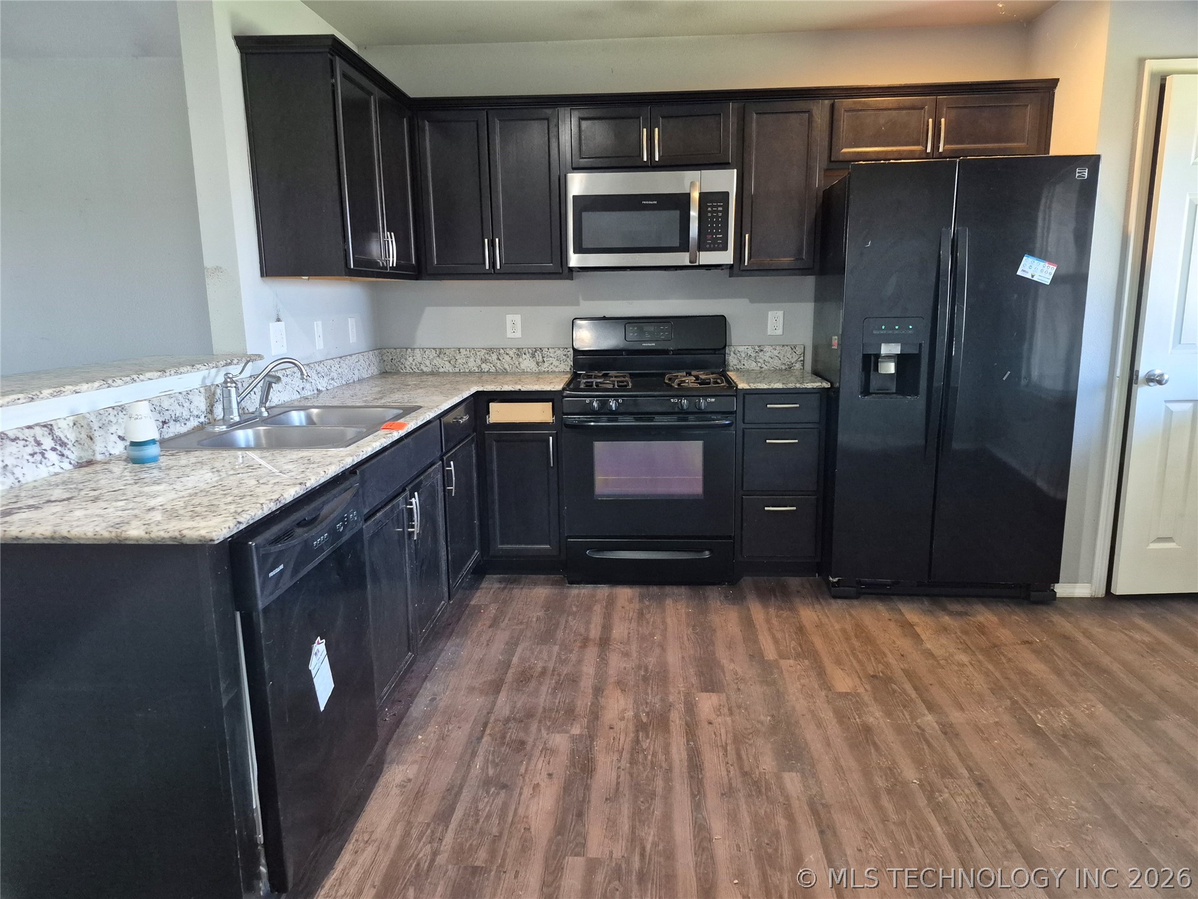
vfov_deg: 58.9
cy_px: 450
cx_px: 599
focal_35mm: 23
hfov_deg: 73.9
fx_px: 796
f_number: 1.8
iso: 1000
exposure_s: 1/120
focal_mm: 5.4
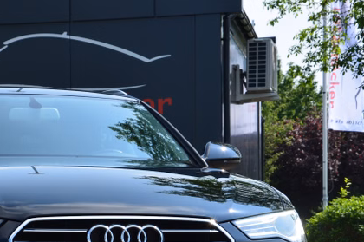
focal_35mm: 137
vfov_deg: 9.9
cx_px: 50
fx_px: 1384
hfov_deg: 14.9
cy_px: 228
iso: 110
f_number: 11
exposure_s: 1/125
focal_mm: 48
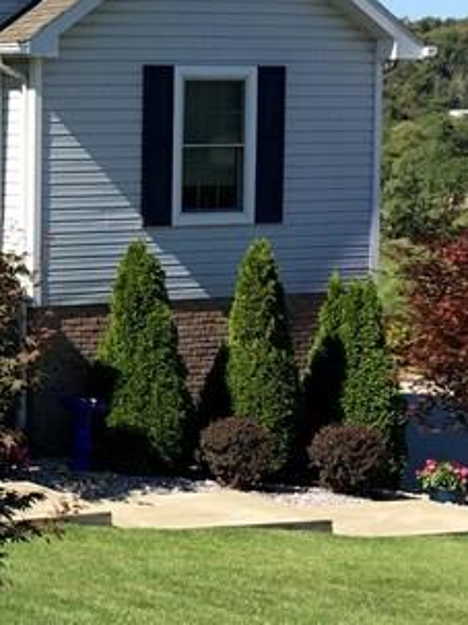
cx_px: -332
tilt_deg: -4.2
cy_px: 229
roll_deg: +0.2
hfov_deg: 13.7
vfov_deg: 20.0
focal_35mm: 98
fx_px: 1768
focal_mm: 4.15
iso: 25
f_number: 2.2
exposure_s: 1/1202
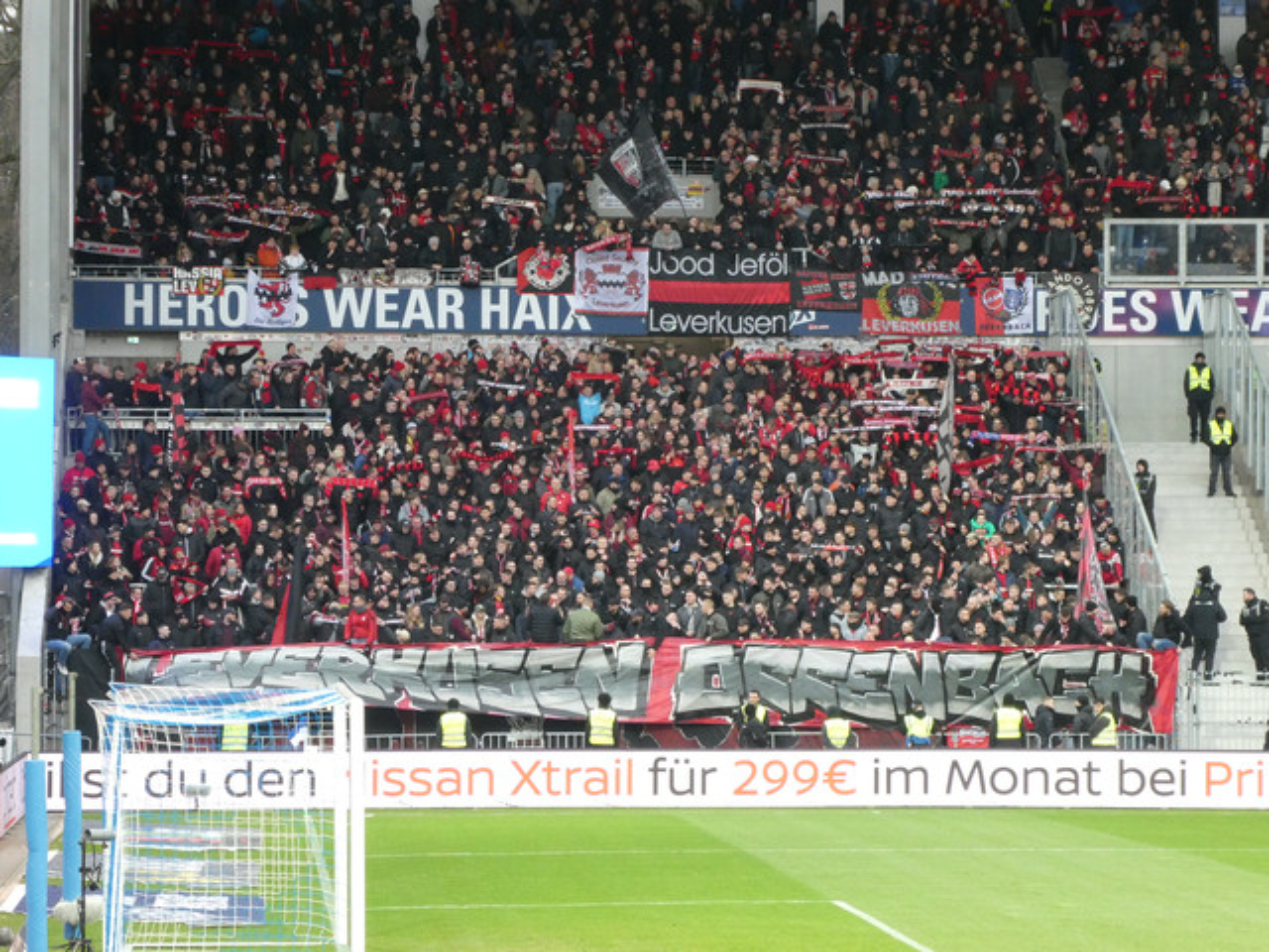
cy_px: 476
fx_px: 4949
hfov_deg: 14.6
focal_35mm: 135
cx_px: 634
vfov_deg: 11.0
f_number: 5.3
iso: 500
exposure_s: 1/80
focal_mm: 24.2
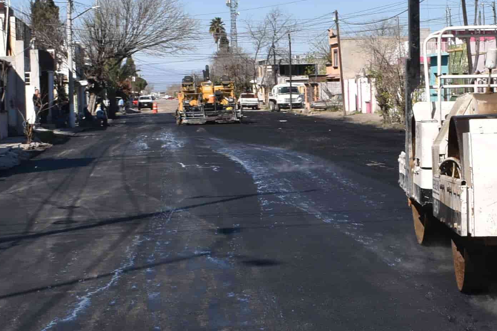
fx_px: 1201
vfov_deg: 15.7
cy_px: 211
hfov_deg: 23.0
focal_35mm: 87
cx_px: 403
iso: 100
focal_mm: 18
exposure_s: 1/200
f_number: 13
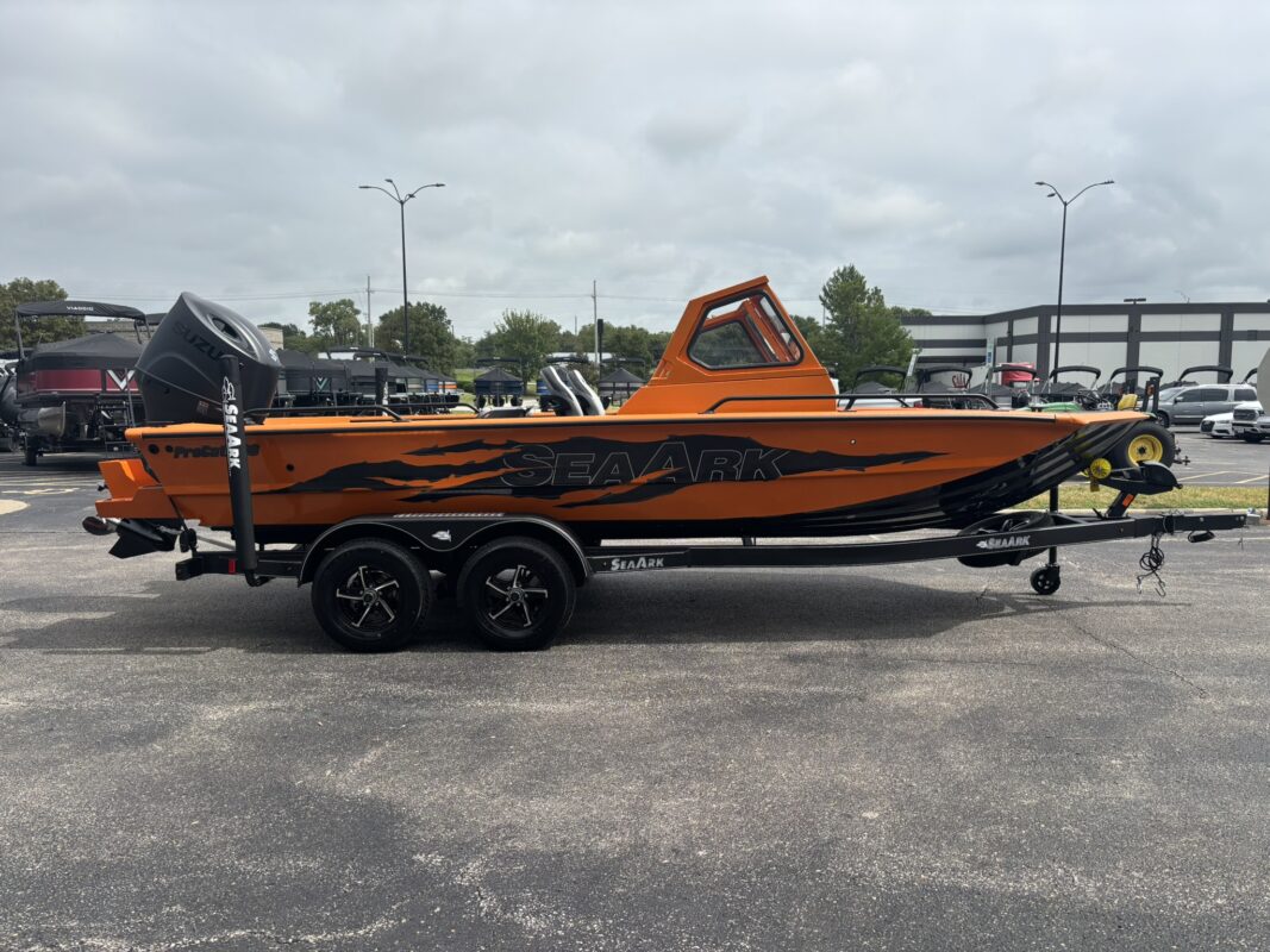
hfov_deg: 67.3
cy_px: 476
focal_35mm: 26
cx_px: 635
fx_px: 954
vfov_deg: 53.1
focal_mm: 5.96
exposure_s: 1/5618
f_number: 1.6
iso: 50
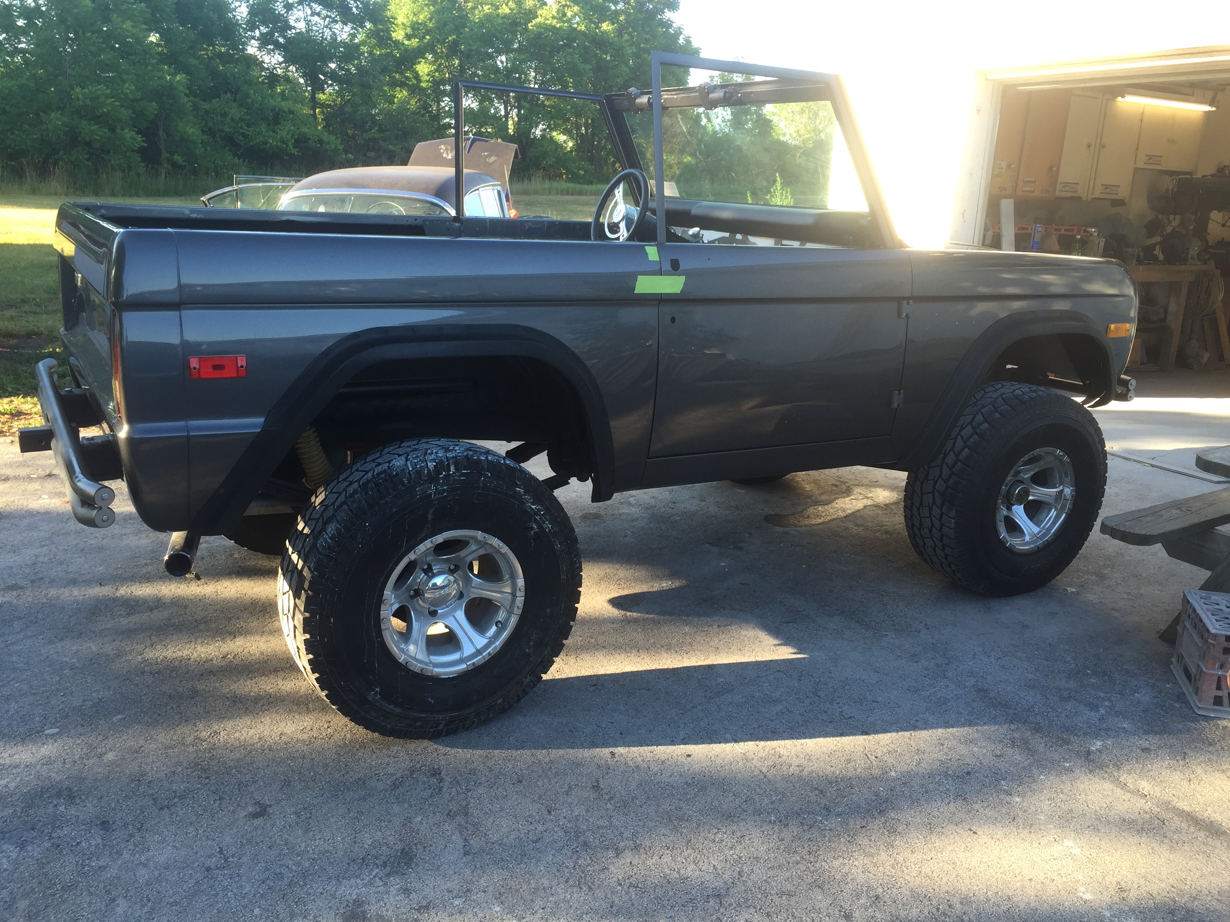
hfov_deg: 61.7
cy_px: 461
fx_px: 1030
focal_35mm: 29
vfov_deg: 48.2
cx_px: 615
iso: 32
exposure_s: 1/120
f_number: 2.2
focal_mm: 4.15
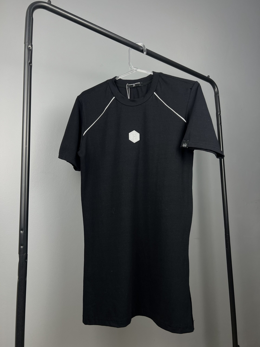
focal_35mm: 26
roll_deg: -1.1
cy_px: 174
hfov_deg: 53.1
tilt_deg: +7.1
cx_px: 130
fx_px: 260
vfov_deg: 67.3
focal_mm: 5.7
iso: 100
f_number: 1.5
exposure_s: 1/120
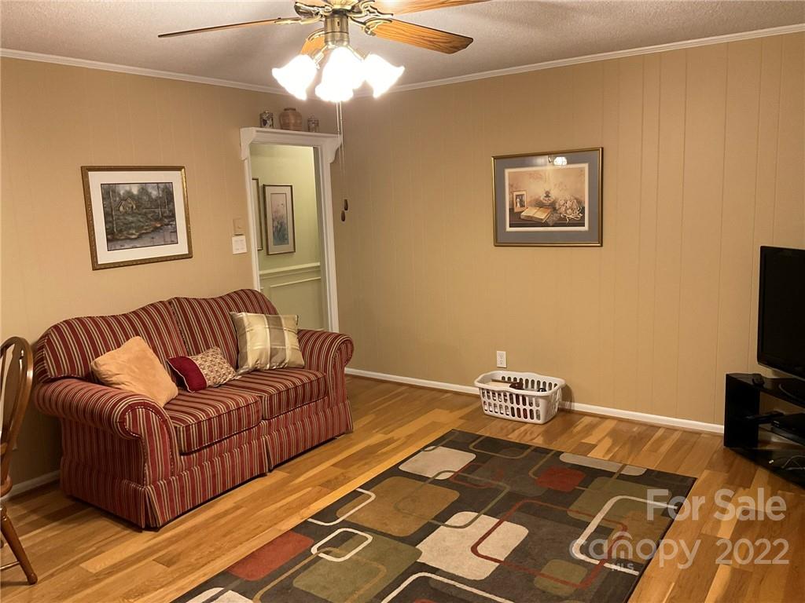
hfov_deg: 61.7
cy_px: 302
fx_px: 674
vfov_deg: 48.2
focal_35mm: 29
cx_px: 402
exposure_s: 1/40
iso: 200
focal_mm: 3
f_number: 1.8
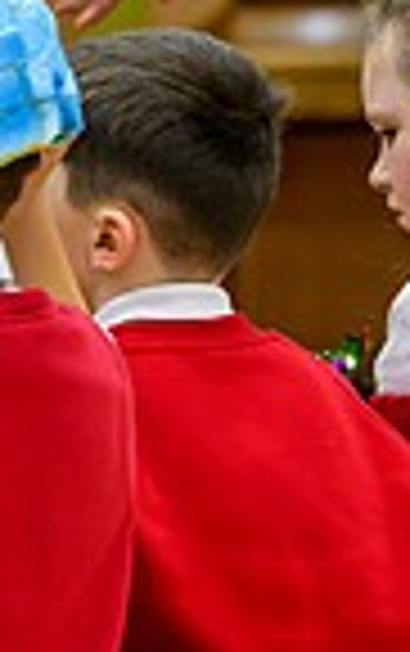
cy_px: -146
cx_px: -802
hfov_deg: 3.4
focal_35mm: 378
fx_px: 6738
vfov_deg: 5.5
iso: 2500
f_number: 4
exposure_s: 1/200
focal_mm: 93
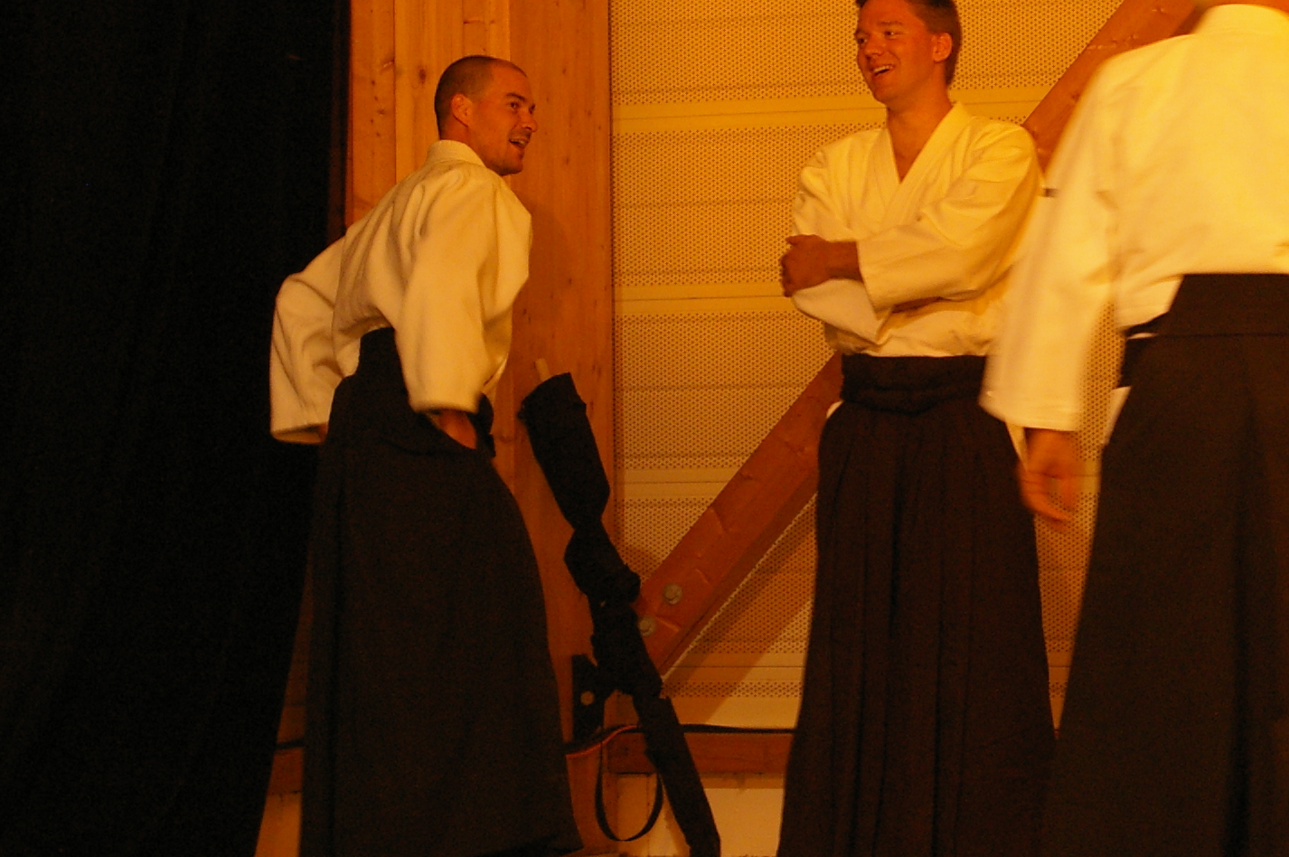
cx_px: 1155
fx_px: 4867
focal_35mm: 136
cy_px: 221
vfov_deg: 10.0
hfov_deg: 14.9
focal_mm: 43
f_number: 4.5
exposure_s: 1/20
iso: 800
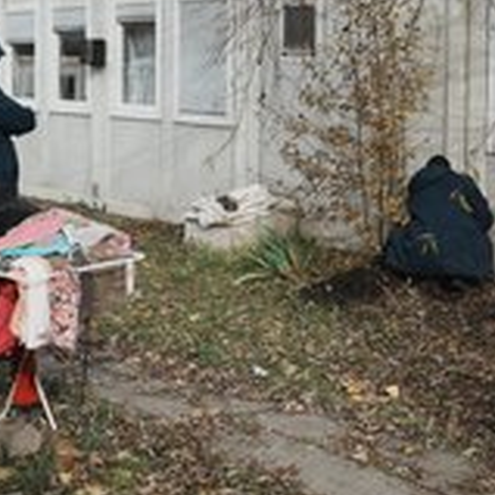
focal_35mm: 62
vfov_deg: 27.4
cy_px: 134
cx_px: 324
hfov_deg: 27.6
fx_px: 1003
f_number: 4.5
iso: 100
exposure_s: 1/1000
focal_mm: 29
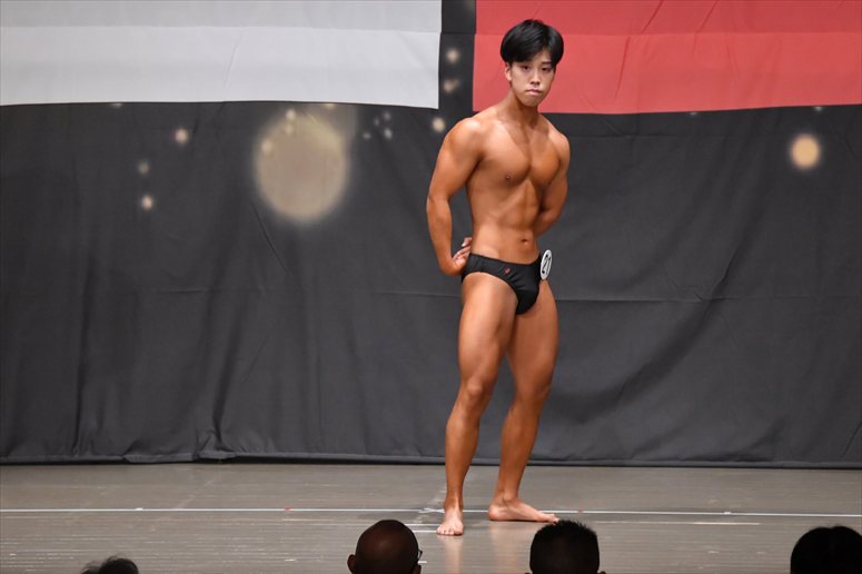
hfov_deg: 9.2
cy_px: 287
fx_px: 5385
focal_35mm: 225
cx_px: 431
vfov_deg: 6.1
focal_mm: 150
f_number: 5.6
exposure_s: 1/400
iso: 6400
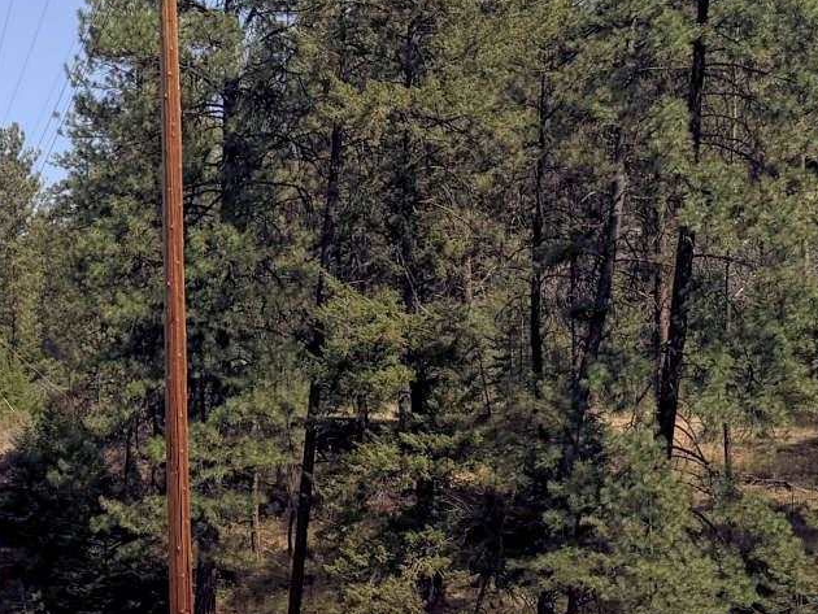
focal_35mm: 87
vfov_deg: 16.6
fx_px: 2057
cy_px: 620
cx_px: -515
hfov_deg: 18.9
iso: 80
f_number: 1.78
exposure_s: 1/4975
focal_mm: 6.76
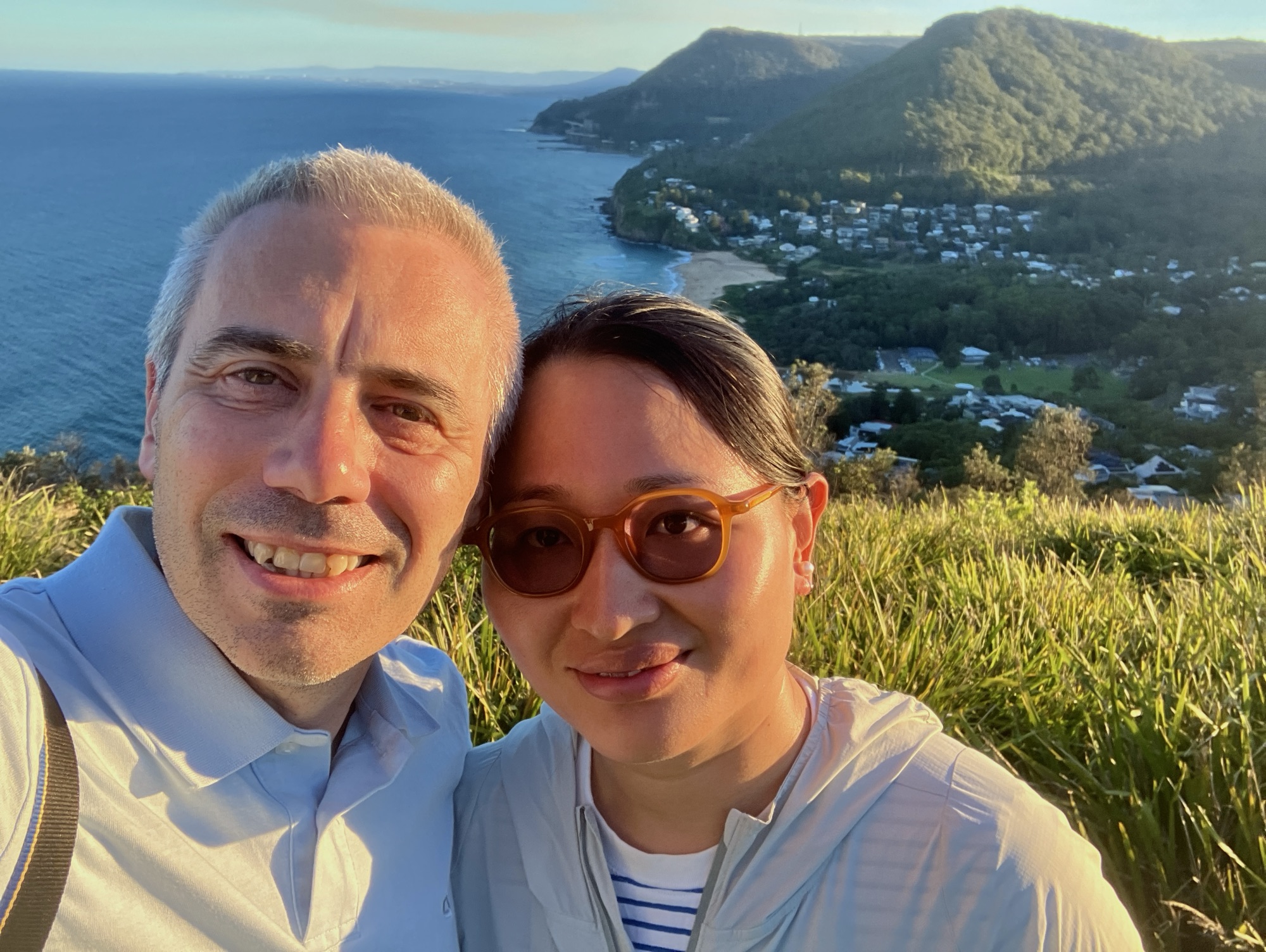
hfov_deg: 56.8
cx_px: 633
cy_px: 476
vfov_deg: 44.2
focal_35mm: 32
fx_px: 1171
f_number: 2.2
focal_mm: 2.87
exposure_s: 1/213
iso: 20
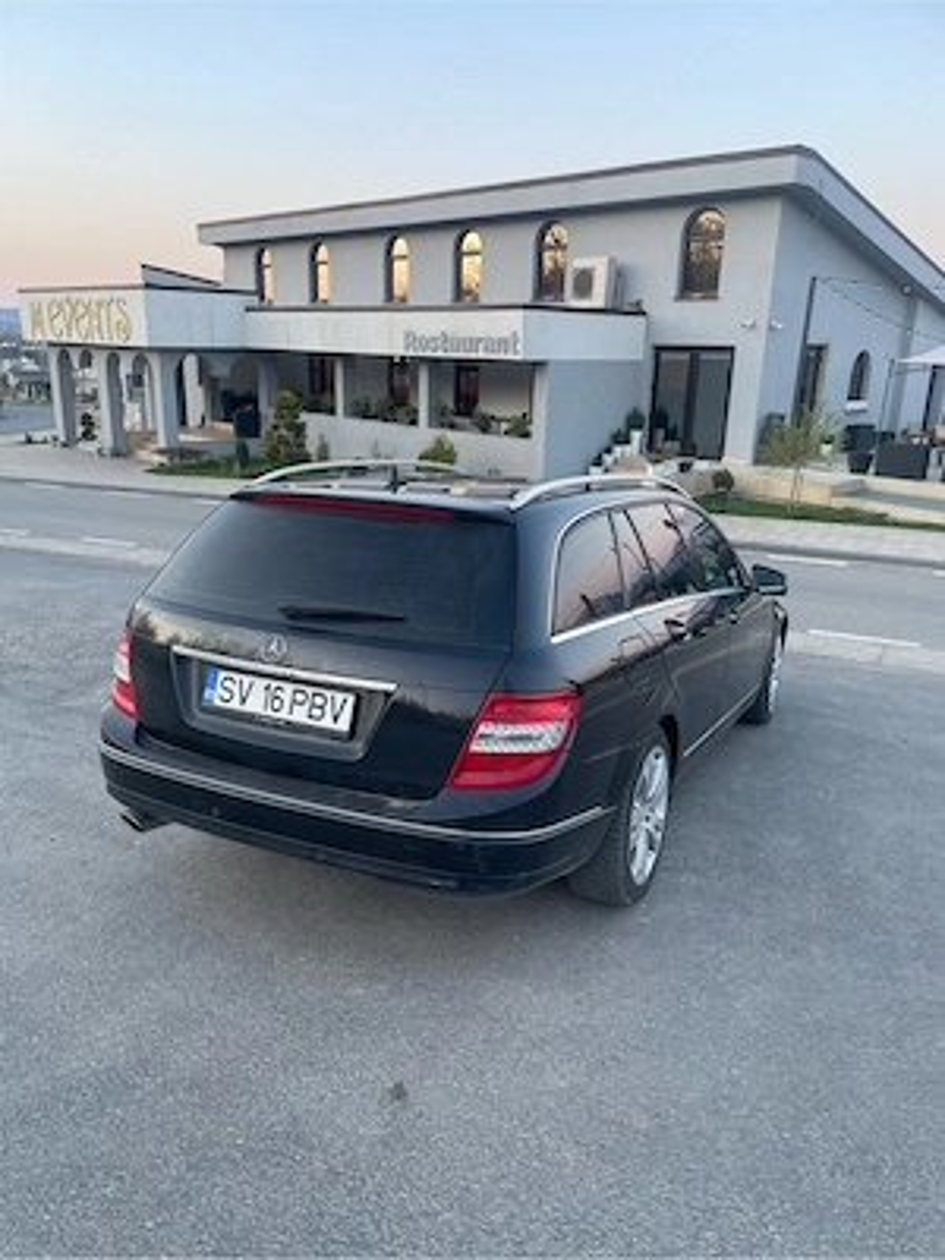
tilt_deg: -17.7
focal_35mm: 26
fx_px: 946
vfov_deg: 67.3
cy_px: 630
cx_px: 472
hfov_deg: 53.1
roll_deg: -0.6
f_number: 1.6
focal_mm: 4.2
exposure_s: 1/121
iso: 125
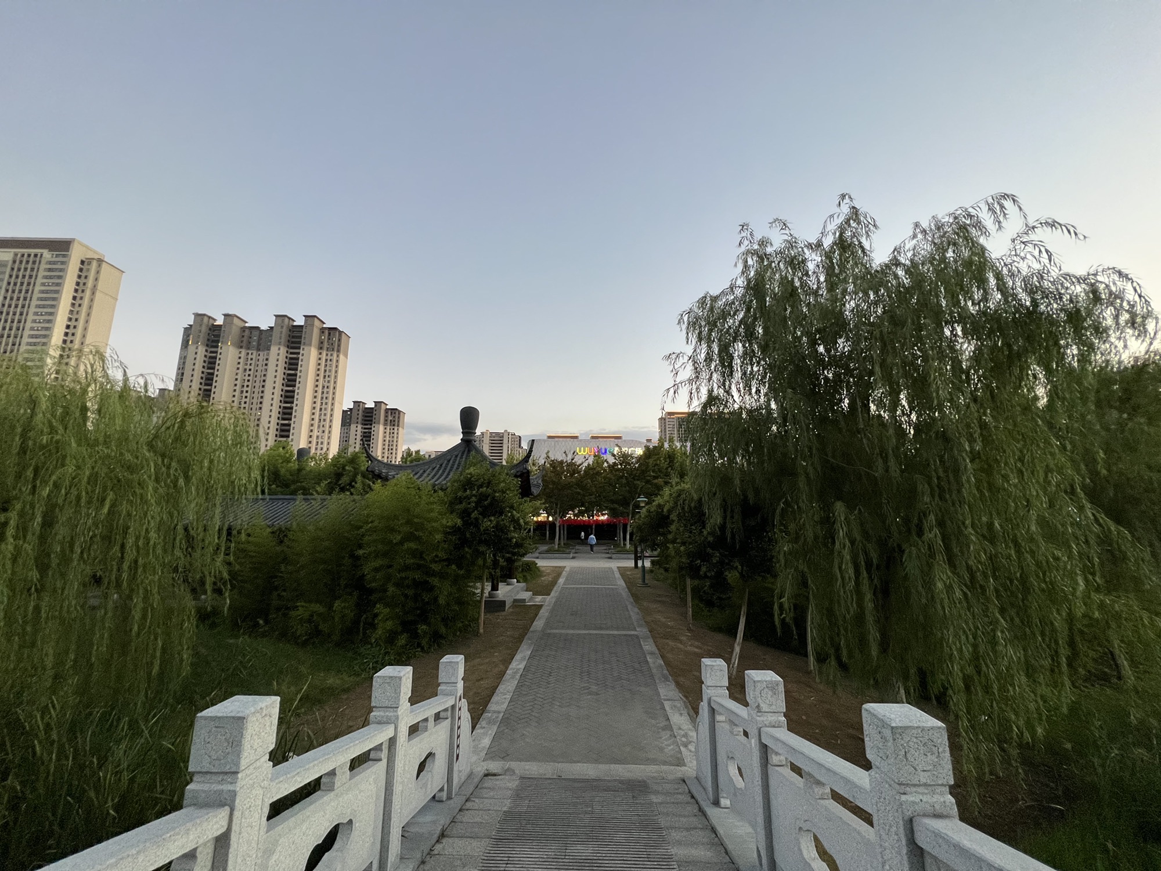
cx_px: 580
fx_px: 436
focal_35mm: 13
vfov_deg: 89.9
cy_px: 436
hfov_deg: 106.2
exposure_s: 1/111
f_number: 1.8
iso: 250
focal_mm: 1.57
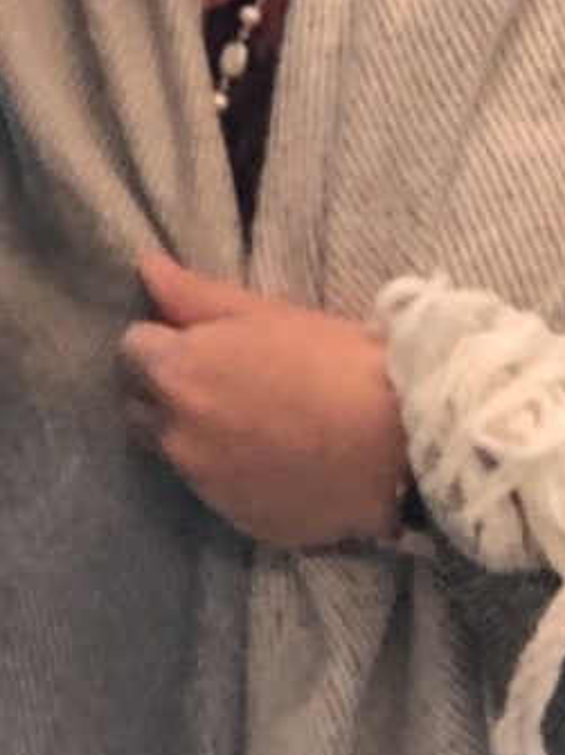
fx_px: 4660
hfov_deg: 6.6
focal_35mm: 214
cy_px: 248
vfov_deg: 9.2
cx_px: -792
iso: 32
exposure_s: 1/30
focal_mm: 4
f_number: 1.8
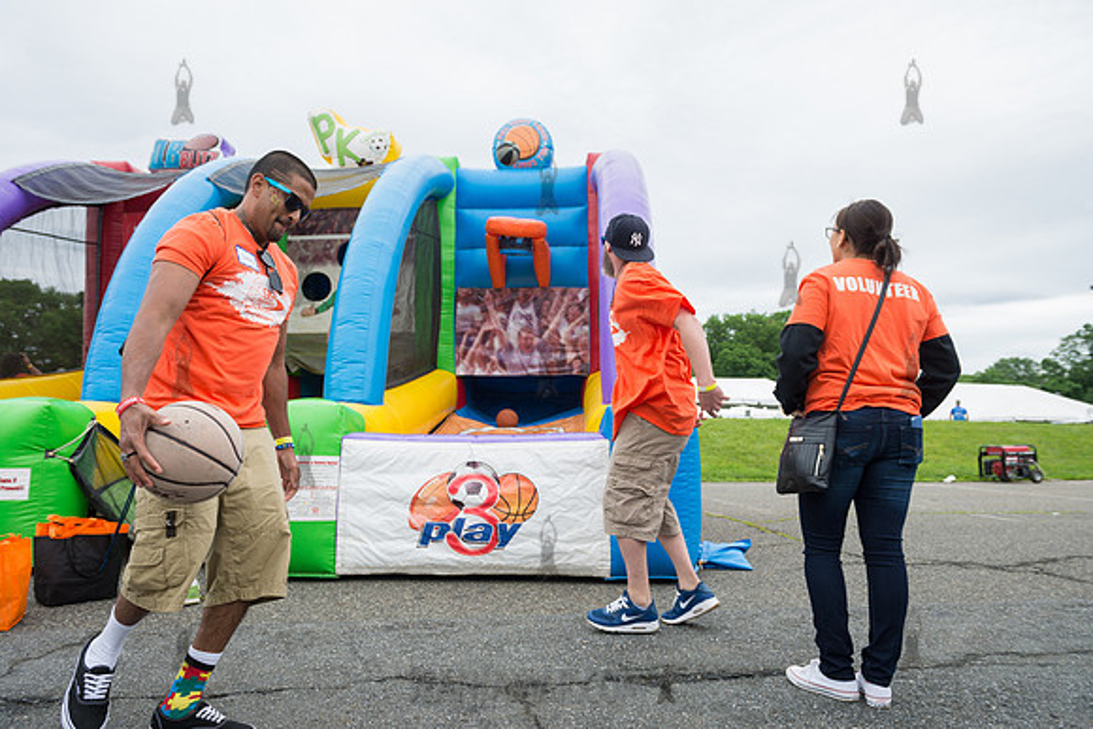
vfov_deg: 53.2
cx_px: 546
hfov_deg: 73.7
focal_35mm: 24
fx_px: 729
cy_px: 364
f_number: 5
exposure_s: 1/400
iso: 200
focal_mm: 24
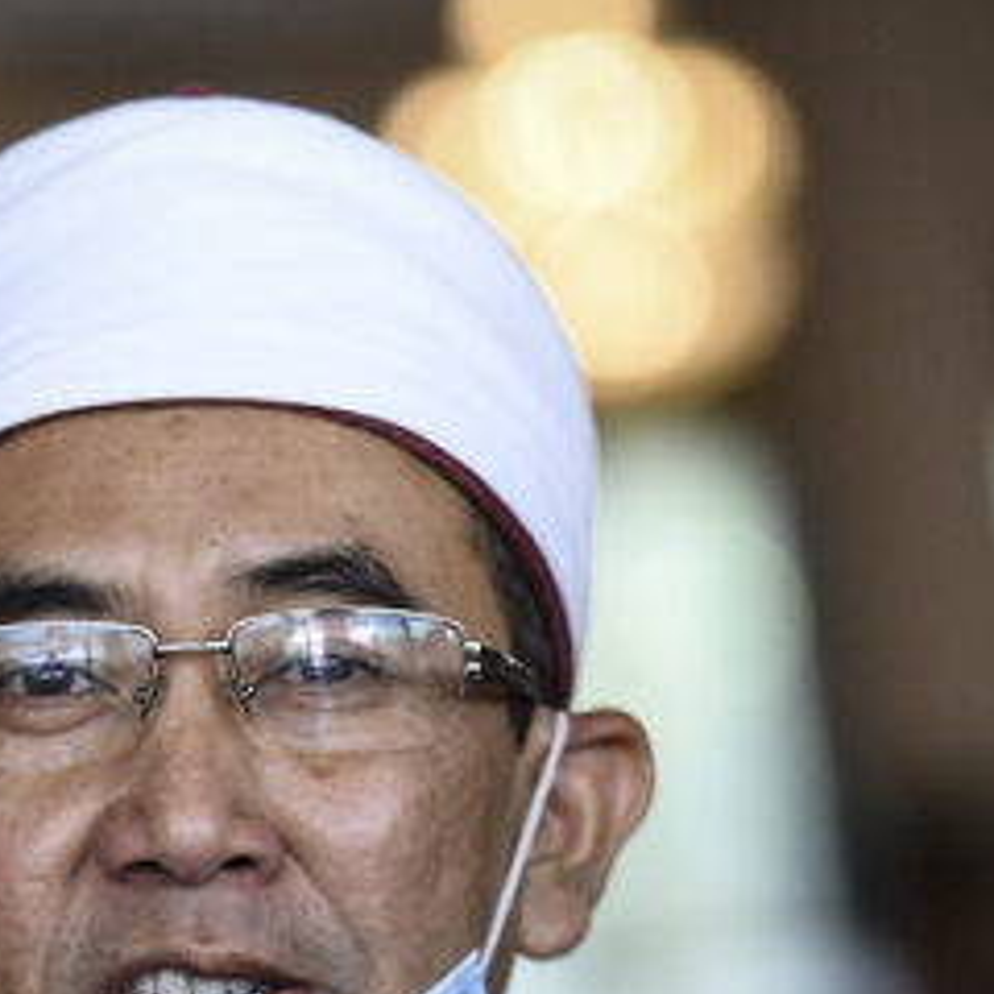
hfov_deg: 5.4
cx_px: 151
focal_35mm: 325
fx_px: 10558
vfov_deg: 5.4
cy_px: 928
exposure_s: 1/640
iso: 2000
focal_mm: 135
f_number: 2.8
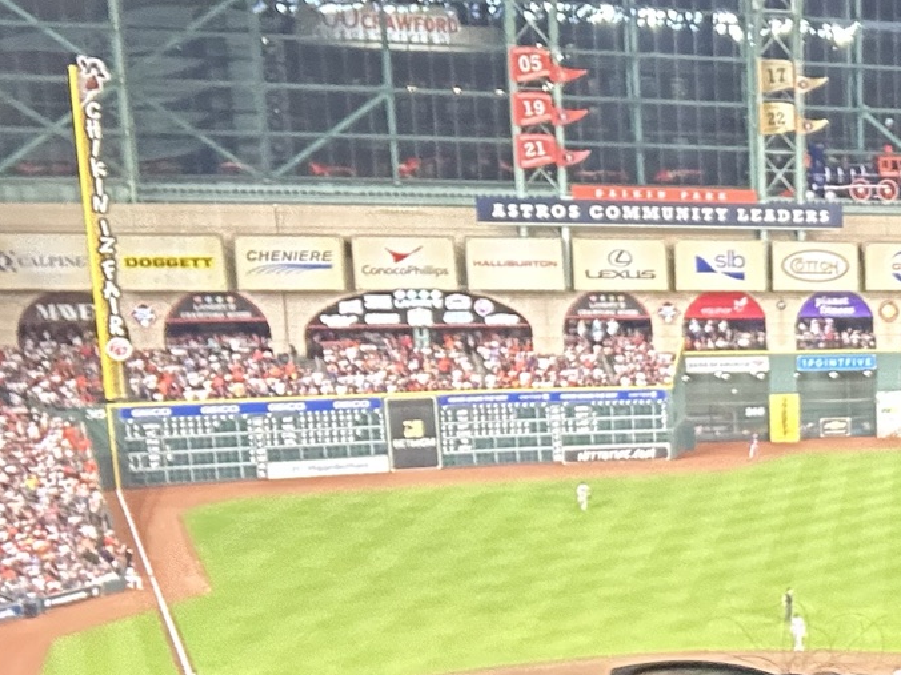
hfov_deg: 25.3
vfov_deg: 21.1
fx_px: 1770
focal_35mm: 68
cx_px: 1116
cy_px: 628
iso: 250
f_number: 1.9
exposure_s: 1/40
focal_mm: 2.69
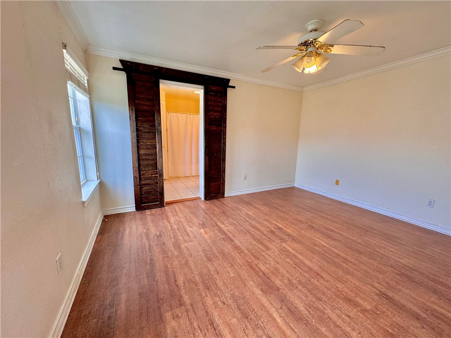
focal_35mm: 14
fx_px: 182
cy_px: 169
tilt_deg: -10.6
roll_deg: -1.0
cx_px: 226
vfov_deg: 85.7
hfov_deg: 102.1
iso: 160
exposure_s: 1/120
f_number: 2.2
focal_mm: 2.22
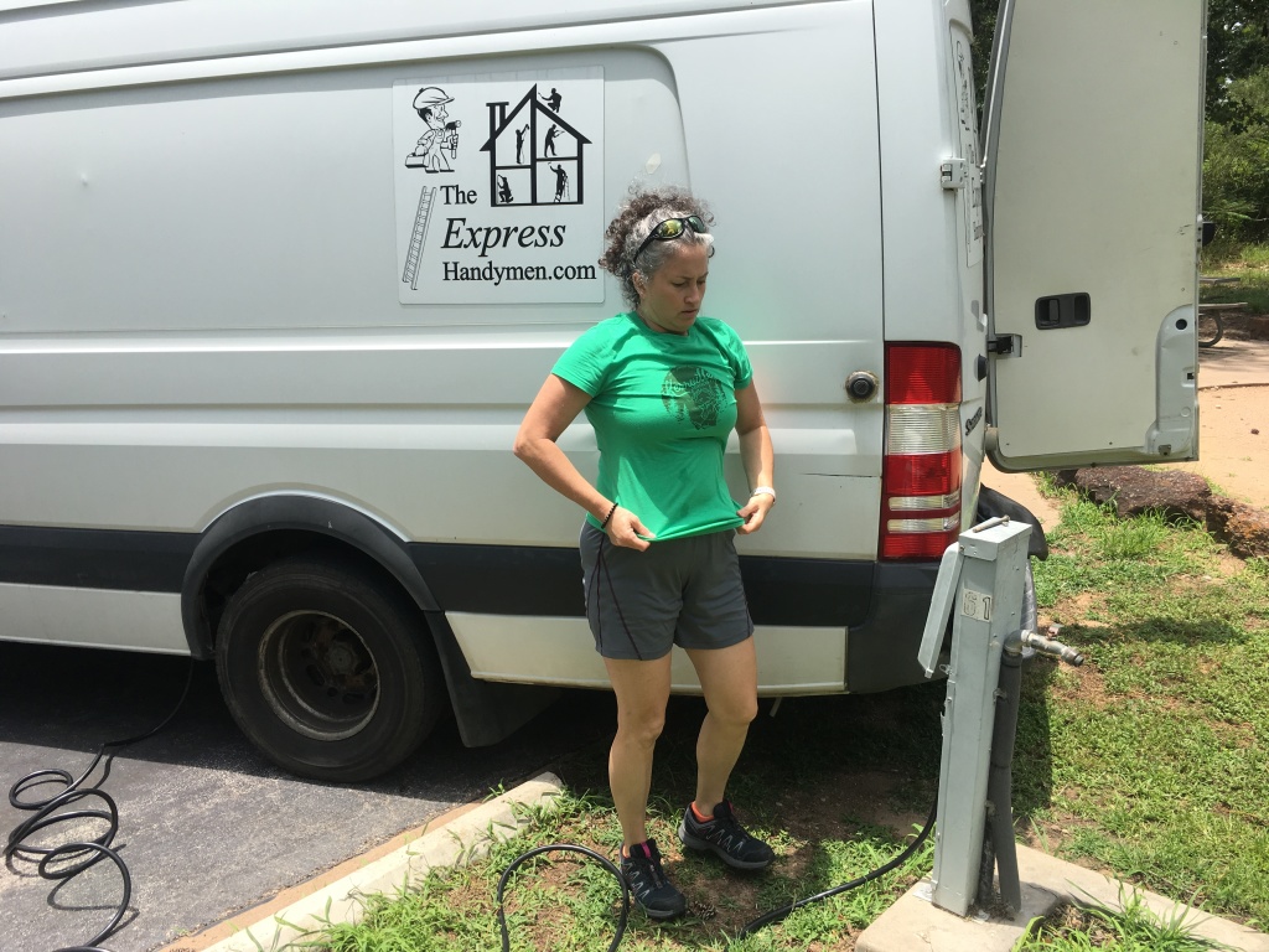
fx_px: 1063
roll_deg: +0.0
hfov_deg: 61.7
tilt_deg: -10.8
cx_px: 634
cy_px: 476
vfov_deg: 48.2
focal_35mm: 29
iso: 25
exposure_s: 1/905
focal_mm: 4.15
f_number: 2.2
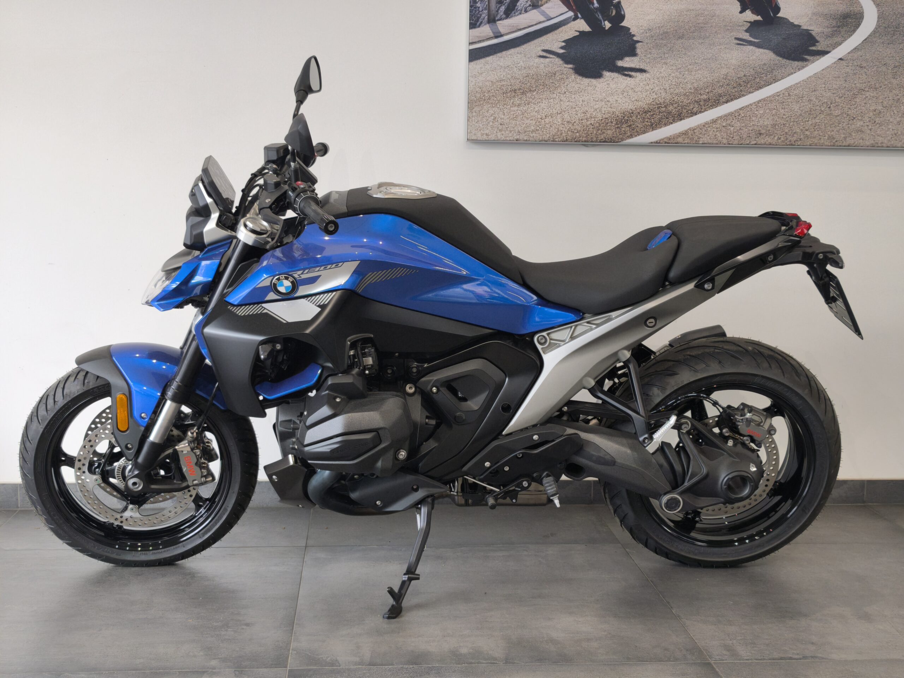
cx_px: 452
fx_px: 1201
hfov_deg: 41.2
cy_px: 339
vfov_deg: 31.5
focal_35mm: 46
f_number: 1.6
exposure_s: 1/100
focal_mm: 6.57
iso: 100
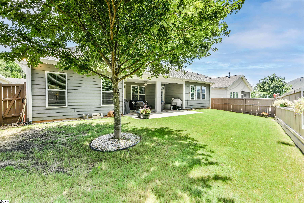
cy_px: 102
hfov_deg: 96.7
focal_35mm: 16
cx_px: 152
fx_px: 135
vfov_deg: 73.7
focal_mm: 16
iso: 400
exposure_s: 1/200
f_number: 8
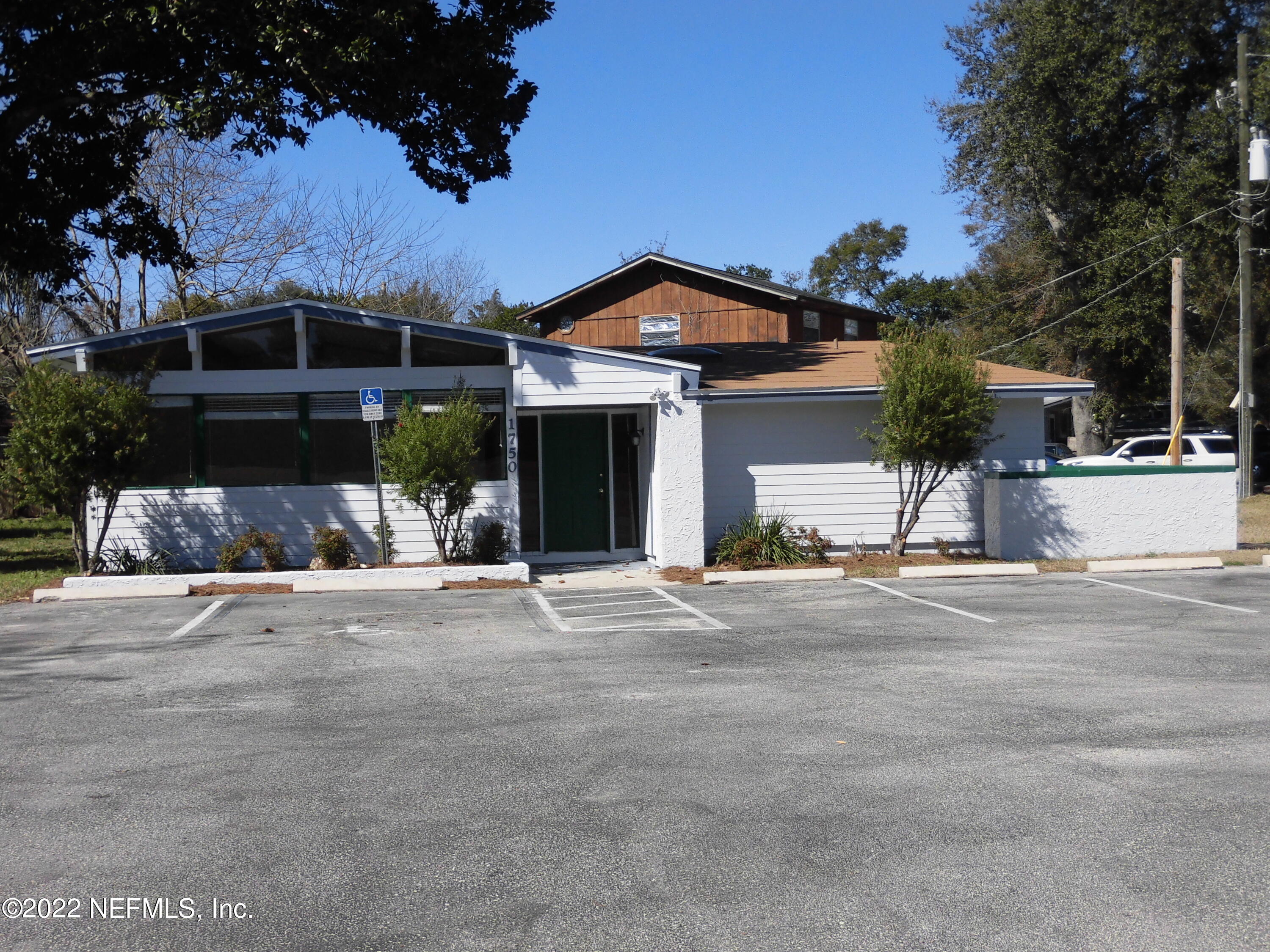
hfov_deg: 43.9
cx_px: 635
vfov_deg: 33.6
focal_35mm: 43
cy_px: 476
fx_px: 1578
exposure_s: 1/250
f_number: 9.7
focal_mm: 7.72
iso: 100
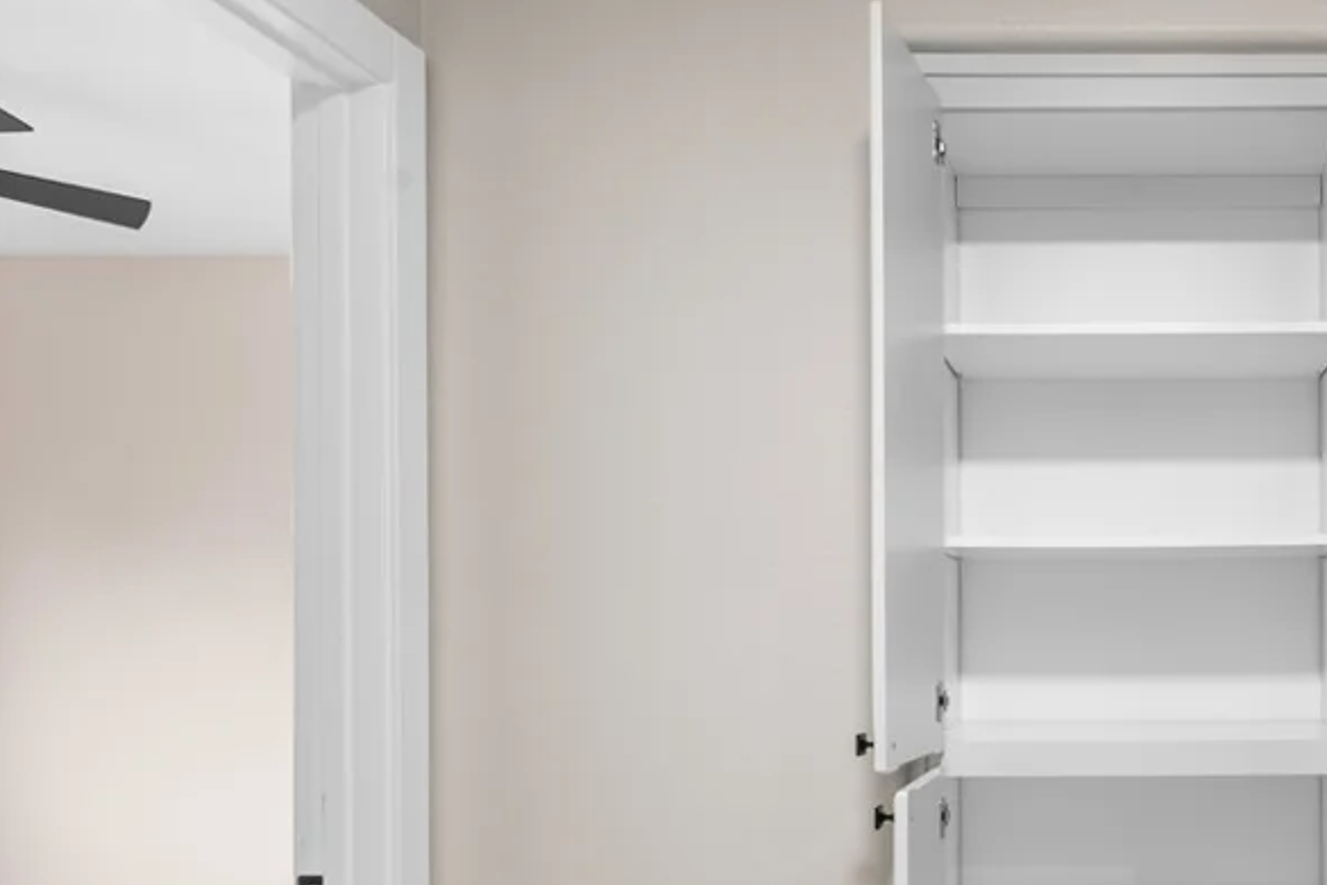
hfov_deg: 49.7
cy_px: 639
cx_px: 1141
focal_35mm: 35
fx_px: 1290
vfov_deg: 37.1
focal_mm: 20
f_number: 8
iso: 400
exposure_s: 1
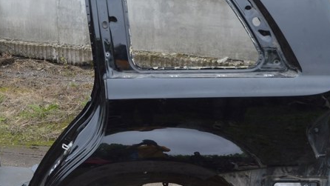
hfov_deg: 38.3
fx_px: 473
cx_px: 127
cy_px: 96
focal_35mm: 54
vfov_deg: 22.2
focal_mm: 24
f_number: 6.3
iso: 100
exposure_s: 1/160
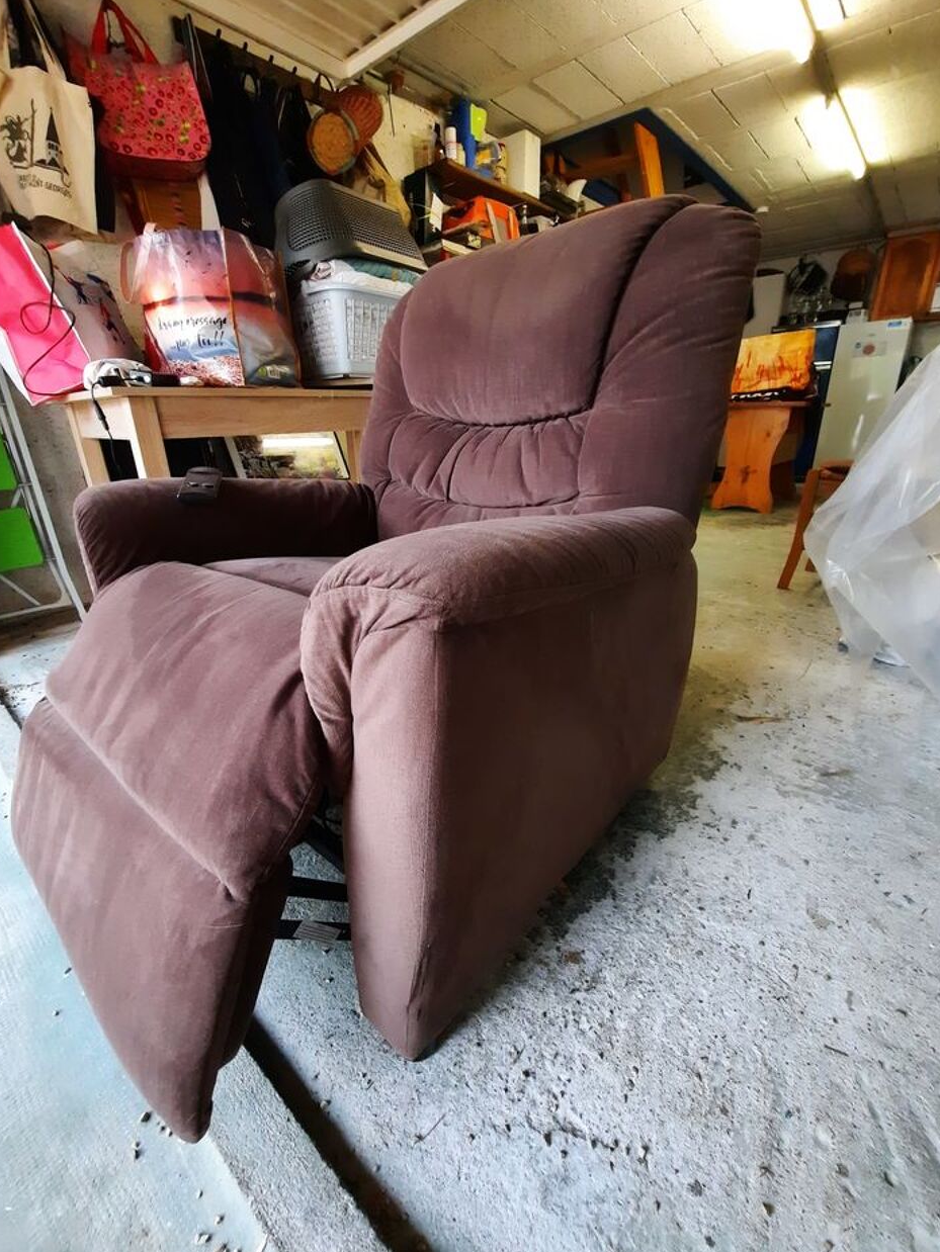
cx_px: 460
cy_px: 621
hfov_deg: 85.7
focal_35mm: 14
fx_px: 507
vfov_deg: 102.1
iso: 200
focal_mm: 1.74
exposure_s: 1/50
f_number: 2.2
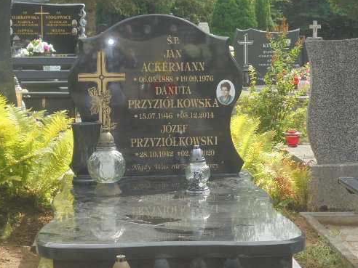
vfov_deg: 15.6
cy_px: 154
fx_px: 982
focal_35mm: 95
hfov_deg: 20.6
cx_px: 202
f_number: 6.1
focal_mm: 13.1
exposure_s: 1/125
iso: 100
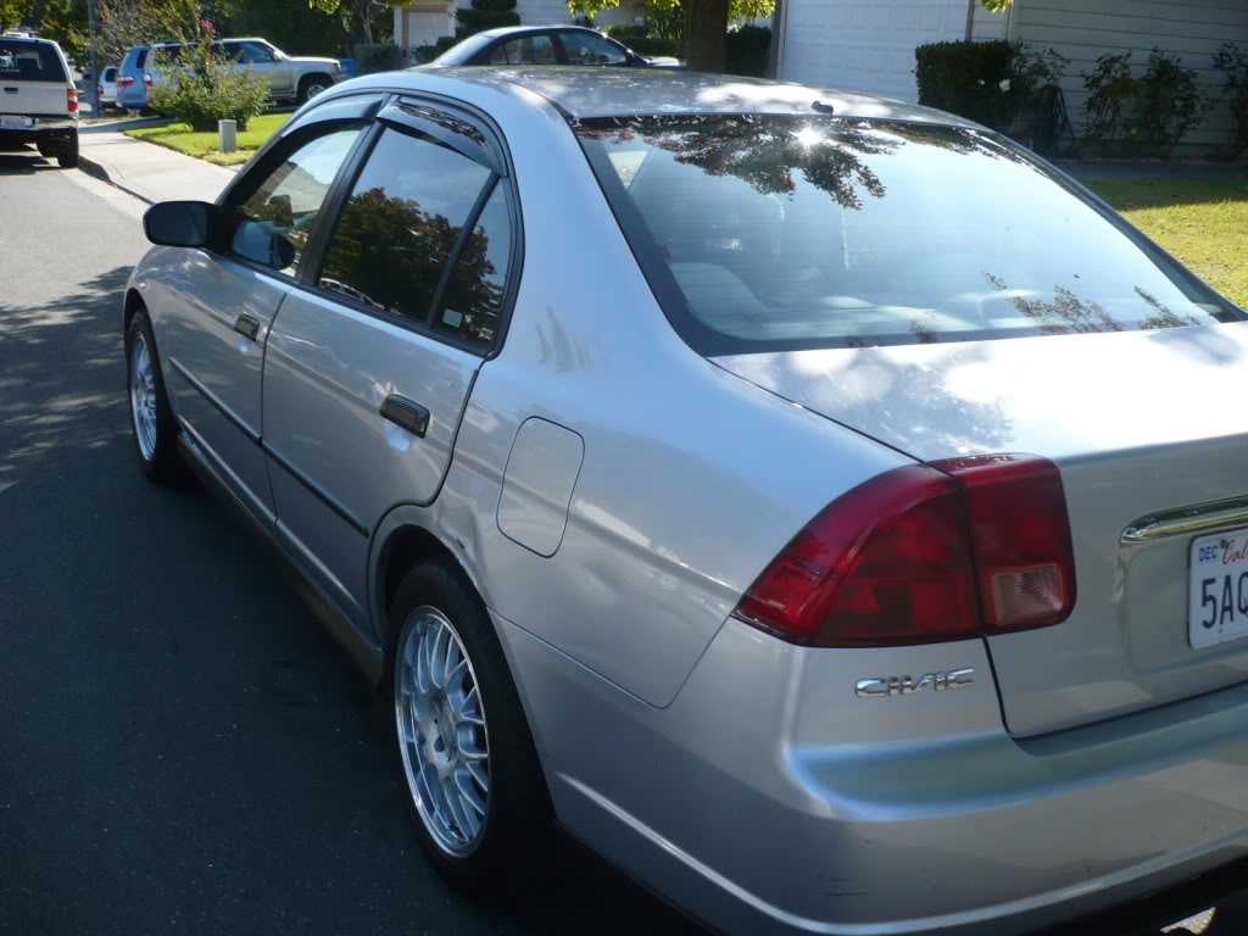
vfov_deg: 40.7
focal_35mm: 35
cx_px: 624
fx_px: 1262
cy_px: 468
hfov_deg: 52.6
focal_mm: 5.8
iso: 100
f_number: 2.8
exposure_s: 1/500
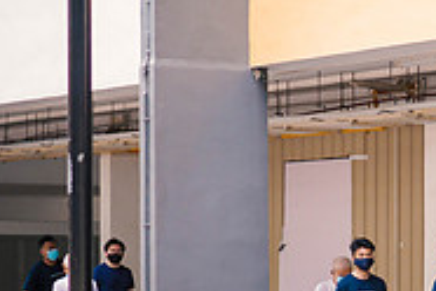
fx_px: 1998
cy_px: 299
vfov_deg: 8.3
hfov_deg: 12.3
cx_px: 436
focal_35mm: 165
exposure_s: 1/640
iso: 200
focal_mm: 25
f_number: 1.7
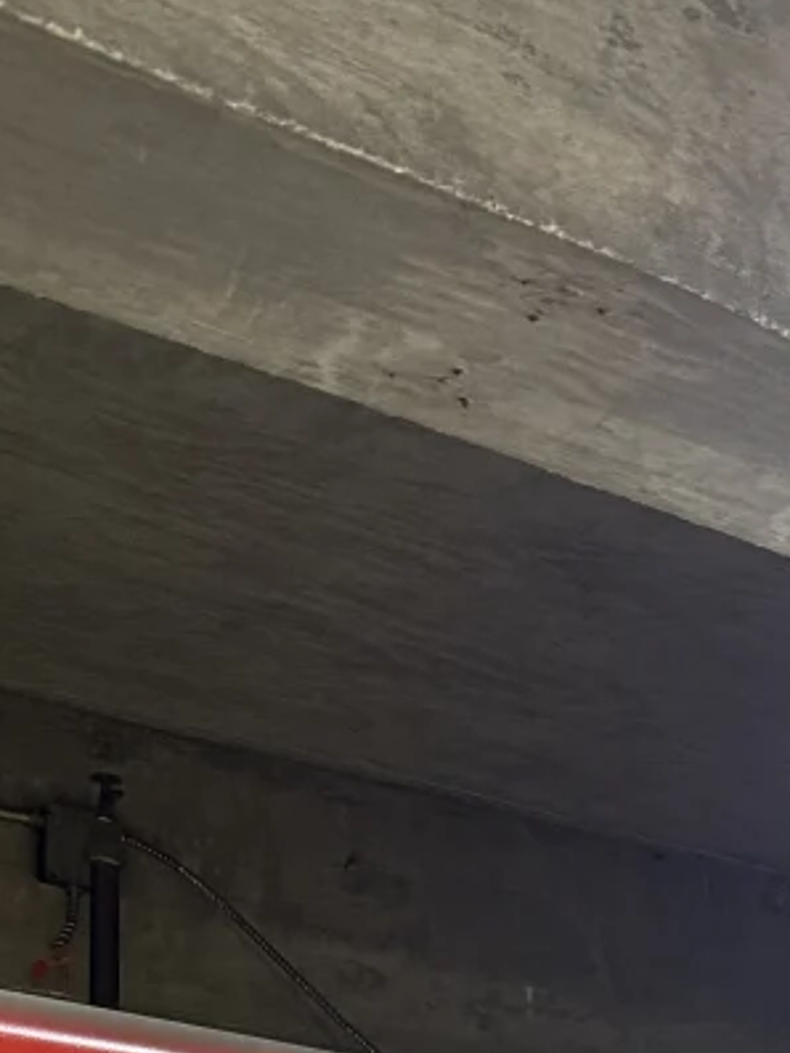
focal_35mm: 87
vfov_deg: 19.3
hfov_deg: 16.2
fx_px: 2646
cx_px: 997
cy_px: 1637
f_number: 1.78
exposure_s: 1/60
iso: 250
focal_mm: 6.76
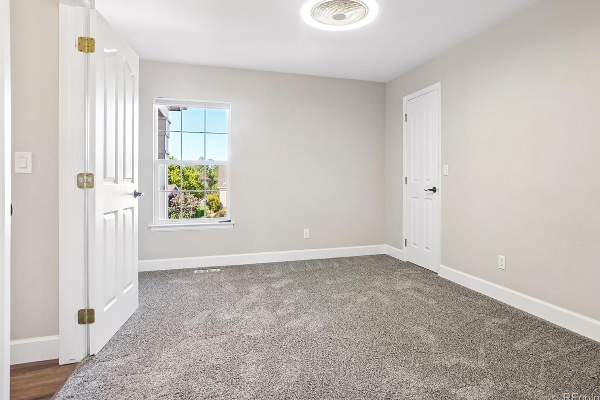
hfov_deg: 86.9
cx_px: 310
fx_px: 317
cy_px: 195
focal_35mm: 19
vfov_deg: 64.5
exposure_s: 1/20
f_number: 8
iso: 400
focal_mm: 12
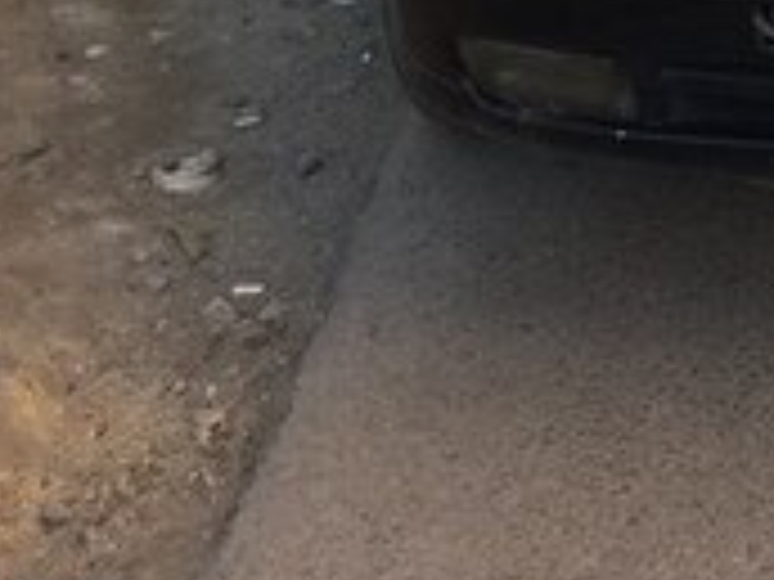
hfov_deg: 16.3
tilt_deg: -12.9
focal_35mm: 111
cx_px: 1138
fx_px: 2482
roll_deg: -1.4
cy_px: -470
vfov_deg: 12.2
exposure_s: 1/157
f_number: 2.2
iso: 32
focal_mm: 4.15
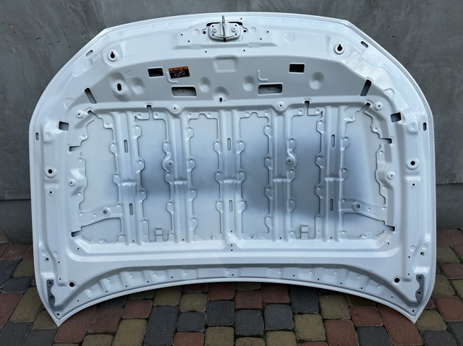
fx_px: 321
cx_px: 232
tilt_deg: -31.9
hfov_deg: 71.6
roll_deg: +2.9
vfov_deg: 56.8
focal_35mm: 24
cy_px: 173
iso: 80
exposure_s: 1/1916
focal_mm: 6.86
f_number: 1.78
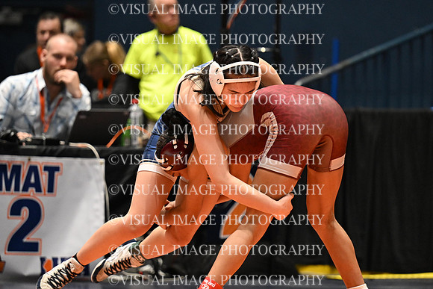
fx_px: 2887
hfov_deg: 8.6
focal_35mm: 240
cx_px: 216
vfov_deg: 5.7
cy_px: 144
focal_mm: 160
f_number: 2.8
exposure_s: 1/767
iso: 4000
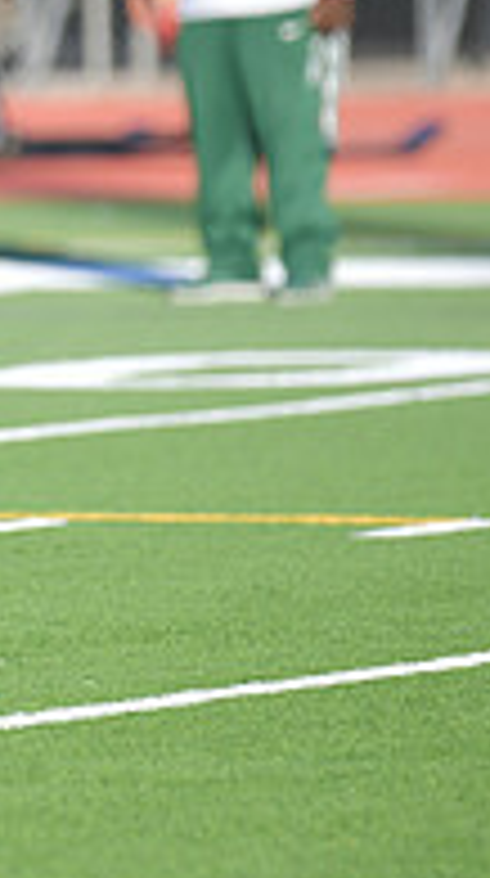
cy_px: 160
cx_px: -499
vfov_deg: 2.8
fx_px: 18126
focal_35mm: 781
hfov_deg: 1.5
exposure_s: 1/800
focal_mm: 250
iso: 64
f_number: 2.8
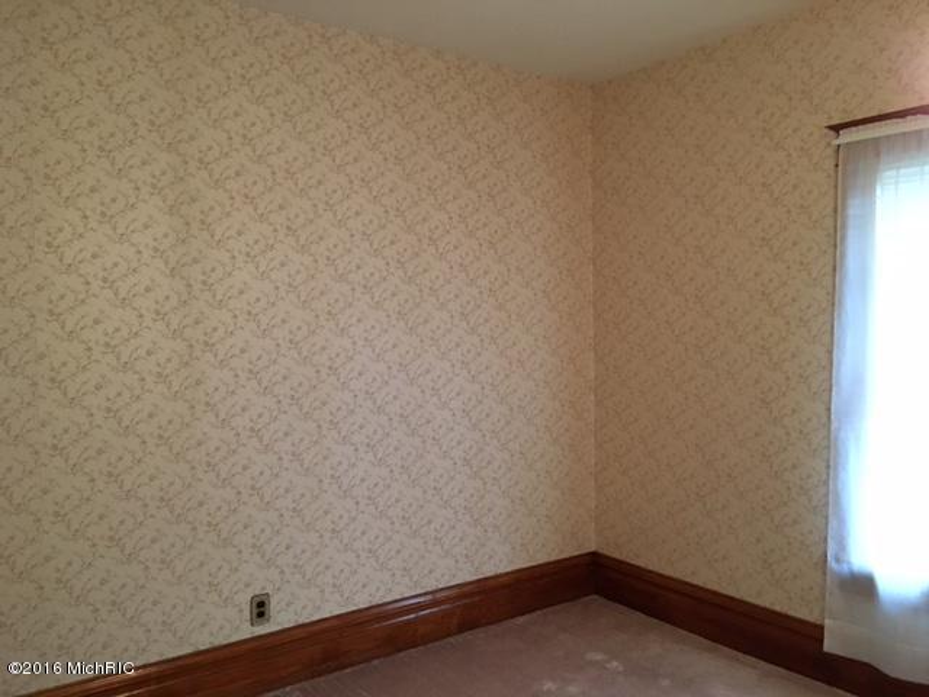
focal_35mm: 29
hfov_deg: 61.7
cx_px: 464
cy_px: 348
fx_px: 778
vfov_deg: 48.2
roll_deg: +0.2
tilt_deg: +0.1
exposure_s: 1/15
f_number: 2.2
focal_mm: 4.15
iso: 200
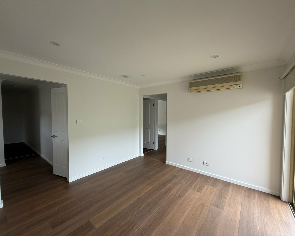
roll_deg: +0.4
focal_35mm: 15
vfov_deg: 84.0
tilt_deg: +0.5
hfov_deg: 96.8
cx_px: 142
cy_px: 119
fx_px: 131
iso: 125
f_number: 2.2
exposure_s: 1/121
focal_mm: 2.22
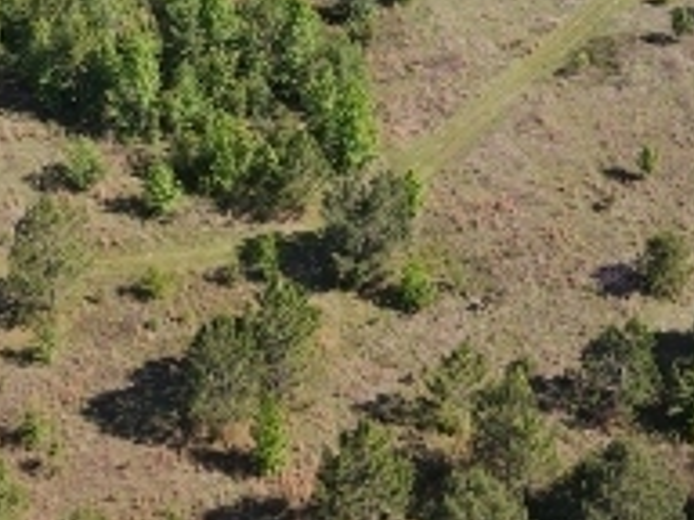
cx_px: 340
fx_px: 1604
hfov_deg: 24.4
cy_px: -130
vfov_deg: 17.4
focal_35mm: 80
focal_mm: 4.5
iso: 100
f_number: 2.8
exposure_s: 1/320
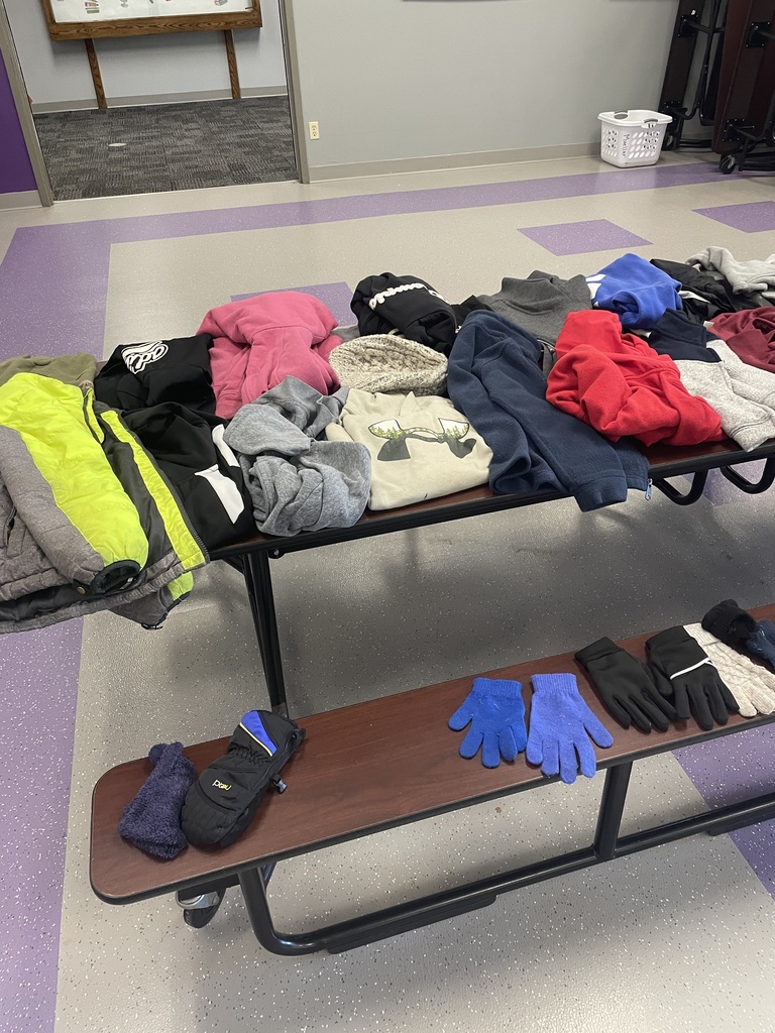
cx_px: 388
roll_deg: +2.2
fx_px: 776
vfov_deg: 67.3
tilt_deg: -35.5
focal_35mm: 26
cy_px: 516
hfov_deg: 53.1
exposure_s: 1/60
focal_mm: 4.2
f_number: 1.6
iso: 160
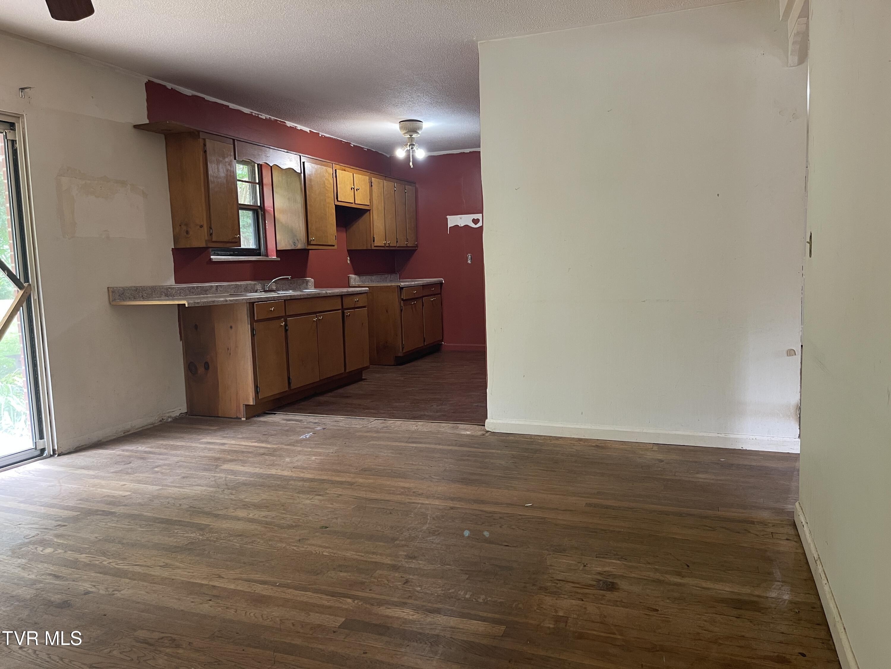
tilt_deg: -6.5
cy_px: 334
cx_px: 446
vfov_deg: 54.9
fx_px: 643
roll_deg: +2.1
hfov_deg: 69.4
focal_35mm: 25
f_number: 1.6
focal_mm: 5.1
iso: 200
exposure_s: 1/60
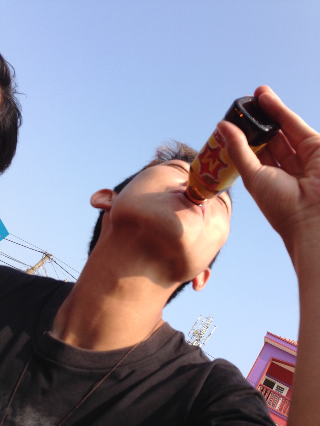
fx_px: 407
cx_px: 160
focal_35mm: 33
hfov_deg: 42.9
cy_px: 213
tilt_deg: +34.9
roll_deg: -43.1
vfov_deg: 55.4
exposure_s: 1/1106
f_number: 2.4
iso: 50
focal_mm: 4.12
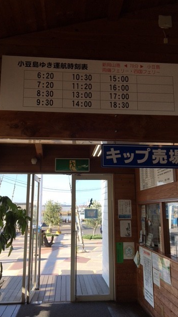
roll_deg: -0.5
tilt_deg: +9.6
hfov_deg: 36.6
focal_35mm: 32
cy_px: 158
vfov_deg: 61.0
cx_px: 90
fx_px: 269
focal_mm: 4.15
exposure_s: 1/413
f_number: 2.2
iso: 25
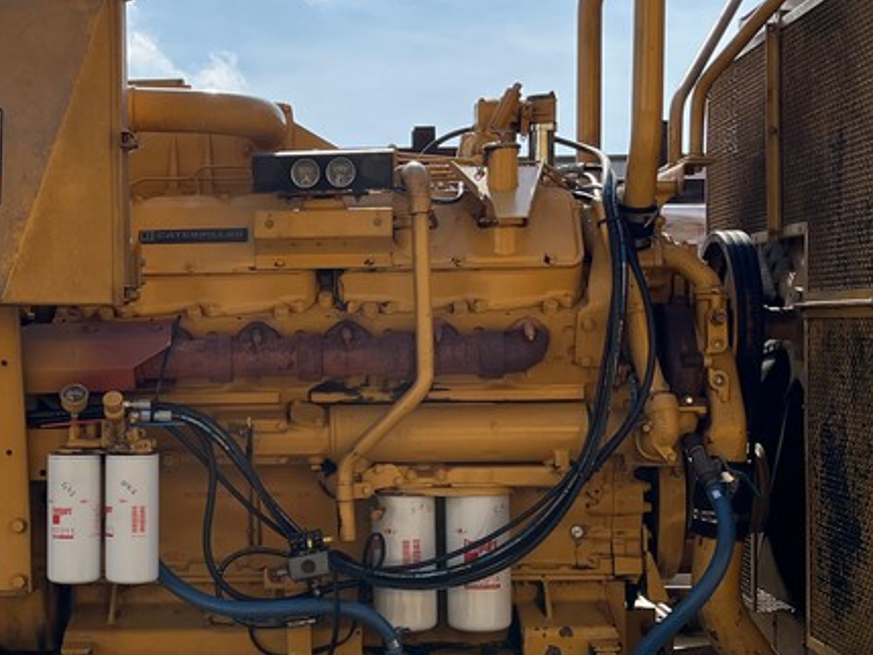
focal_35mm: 62
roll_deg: +1.0
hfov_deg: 30.8
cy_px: 350
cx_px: 263
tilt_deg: +0.9
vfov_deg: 23.7
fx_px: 1564
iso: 50
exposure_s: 1/5076
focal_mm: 5.1
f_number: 1.6
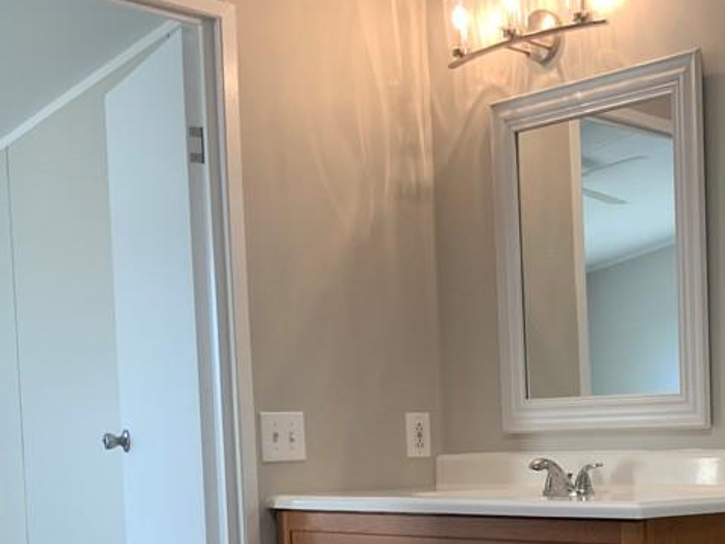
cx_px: 714
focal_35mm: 62
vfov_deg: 22.9
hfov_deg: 29.3
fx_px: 1298
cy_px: 515
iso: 40
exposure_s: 1/60
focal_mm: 3
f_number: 1.8
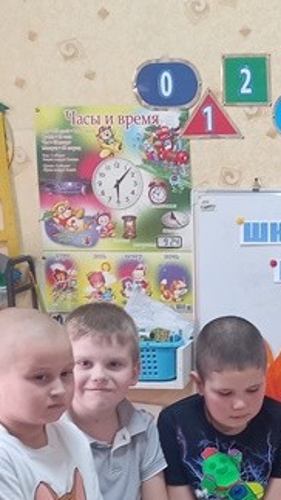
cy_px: 379
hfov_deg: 16.7
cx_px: 306
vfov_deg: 29.7
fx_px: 928
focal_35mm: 70
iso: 160
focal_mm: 4.6
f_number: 2
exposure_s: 1/33.3
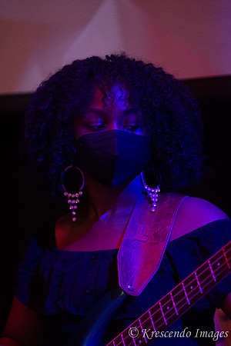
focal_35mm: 270
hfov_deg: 5.1
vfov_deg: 7.6
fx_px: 2599
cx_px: 116
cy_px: 173
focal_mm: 180
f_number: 2.8
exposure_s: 1/200
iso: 3200
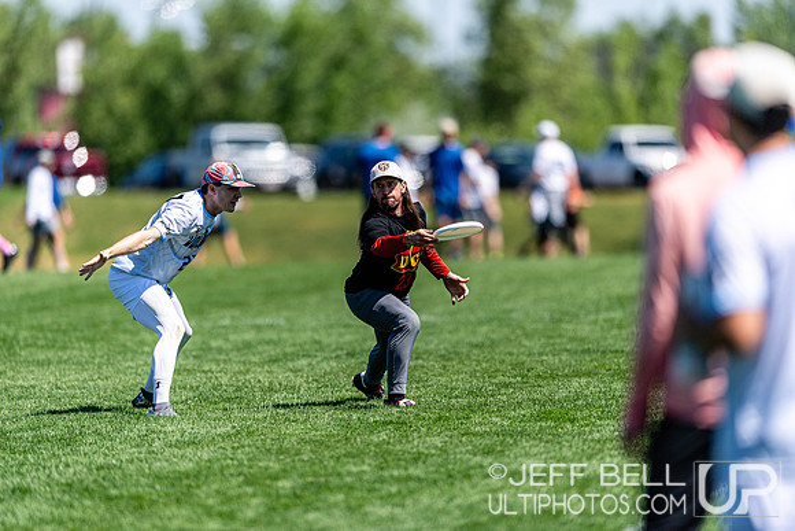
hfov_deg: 5.2
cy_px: 266
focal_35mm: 400
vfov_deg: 3.4
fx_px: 8835
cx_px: 398
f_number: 2.8
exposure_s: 1/3200
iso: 200
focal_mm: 400
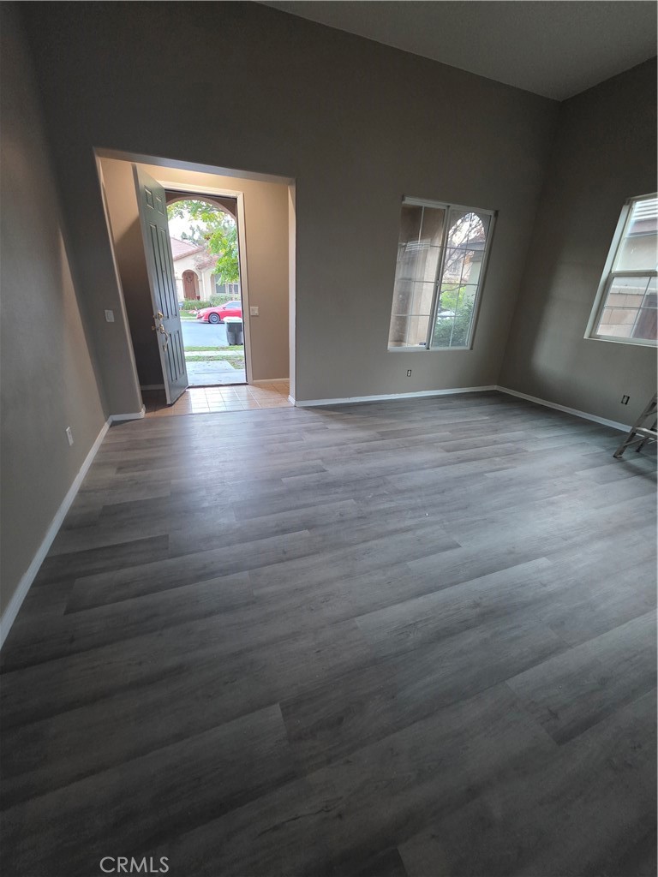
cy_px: 438
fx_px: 329
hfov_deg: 89.9
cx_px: 329
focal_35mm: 13
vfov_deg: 106.2
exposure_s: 1/60
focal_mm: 2.2
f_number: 1.9
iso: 640
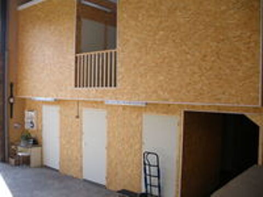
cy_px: 98
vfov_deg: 39.7
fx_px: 274
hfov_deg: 51.4
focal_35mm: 36
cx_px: 132
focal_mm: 6.3
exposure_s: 1/100
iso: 80
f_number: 3.5
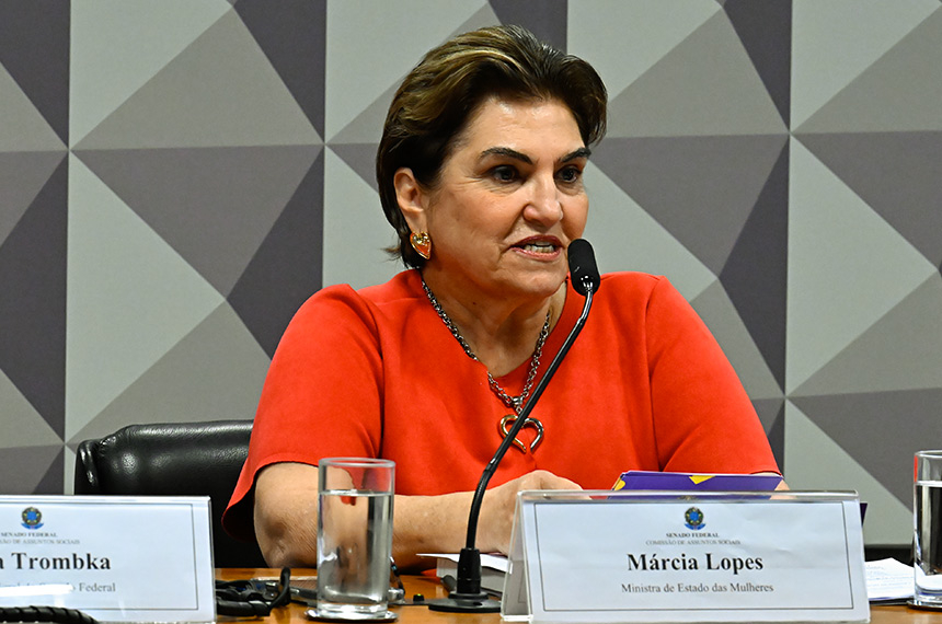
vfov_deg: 4.6
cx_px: 471
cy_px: 312
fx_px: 7835
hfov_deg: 6.9
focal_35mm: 300
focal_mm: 200
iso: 6400
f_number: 10
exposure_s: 1/125
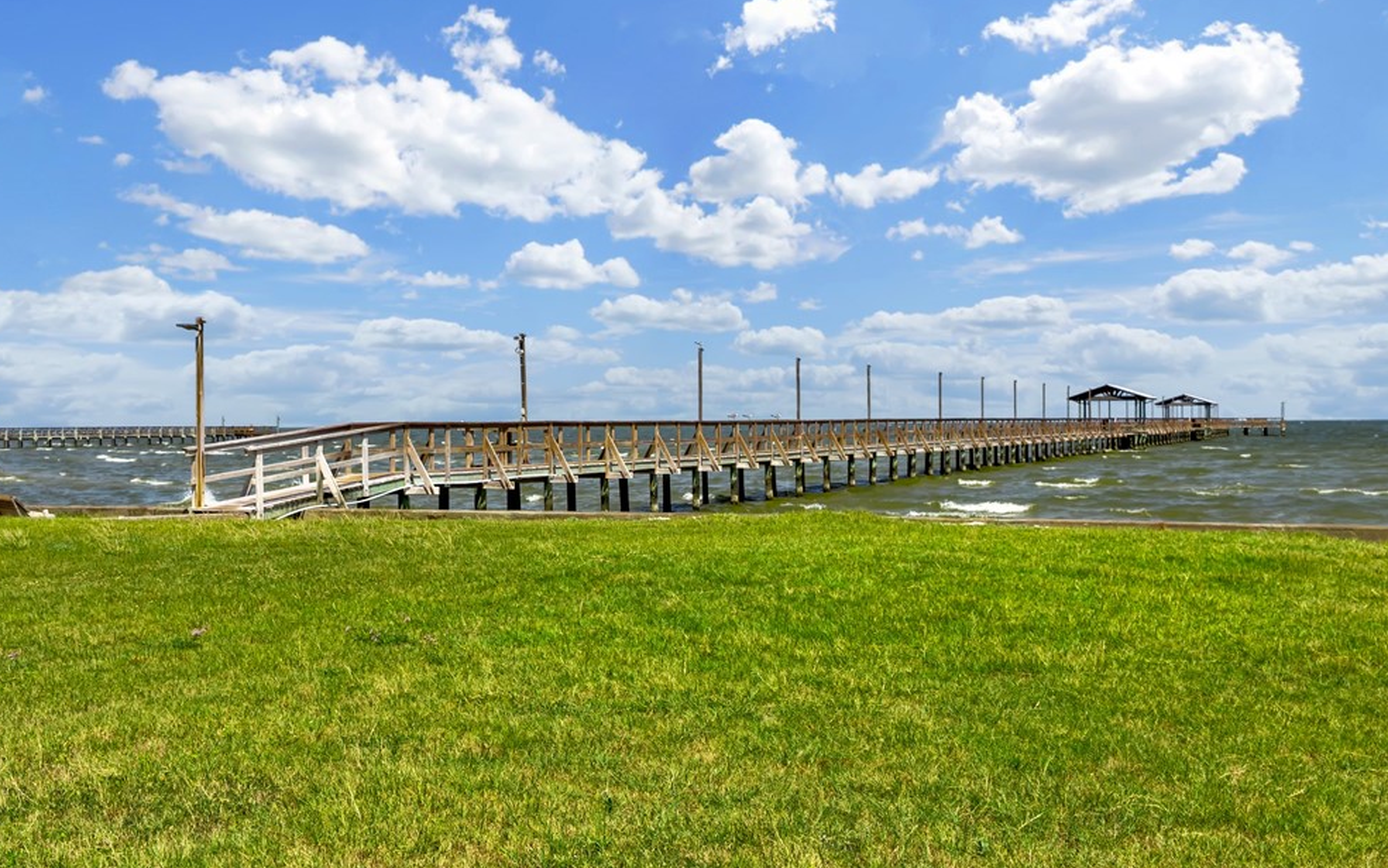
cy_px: 396
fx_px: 1627
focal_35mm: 43
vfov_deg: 29.8
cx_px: 680
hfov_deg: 46.2
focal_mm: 6.76
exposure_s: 1/6400
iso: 64
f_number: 1.8
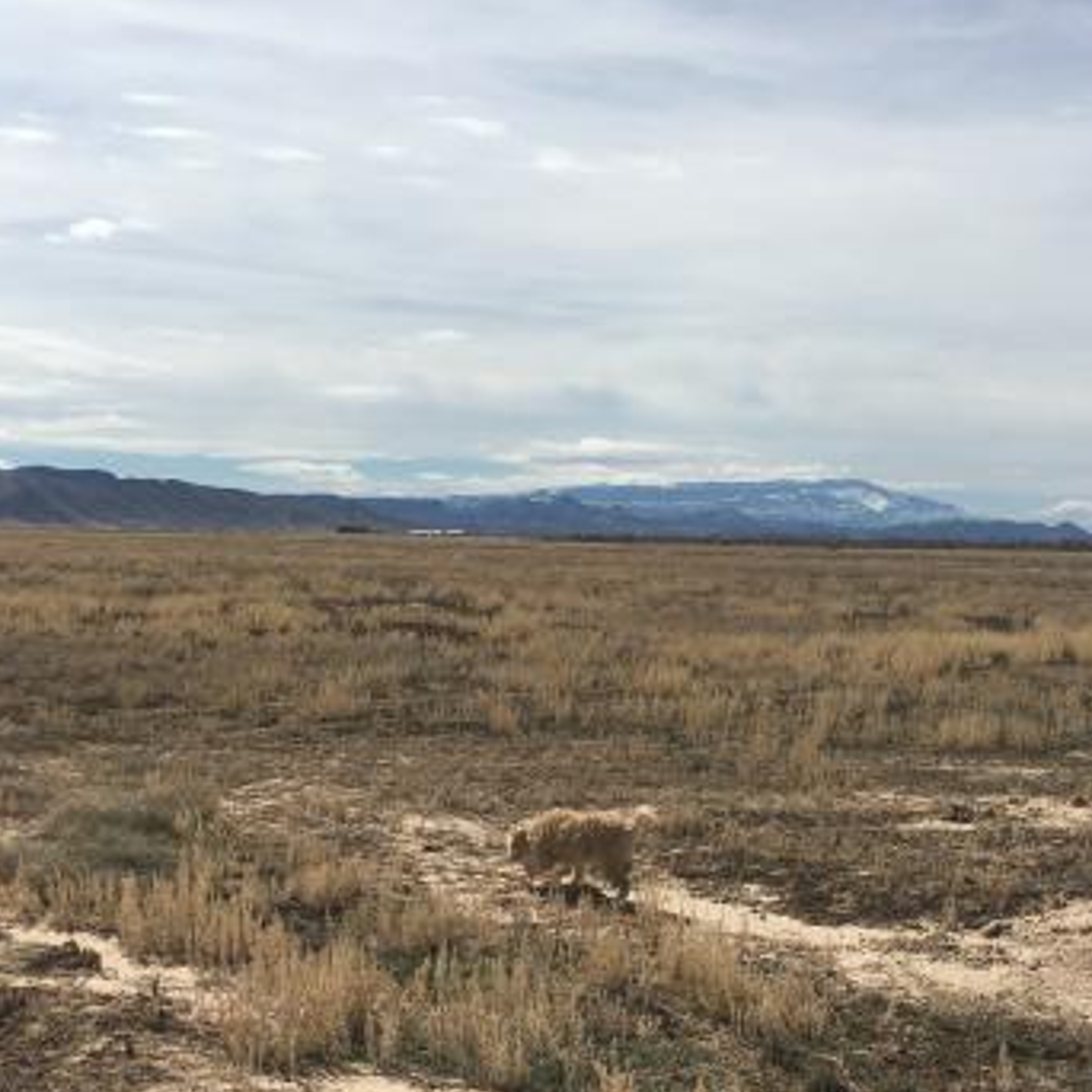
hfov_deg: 35.3
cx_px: 632
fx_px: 1713
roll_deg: -2.3
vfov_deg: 35.2
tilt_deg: -3.9
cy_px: 658
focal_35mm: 48
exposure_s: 1/4525
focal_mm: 4.15
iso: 25
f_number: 2.2
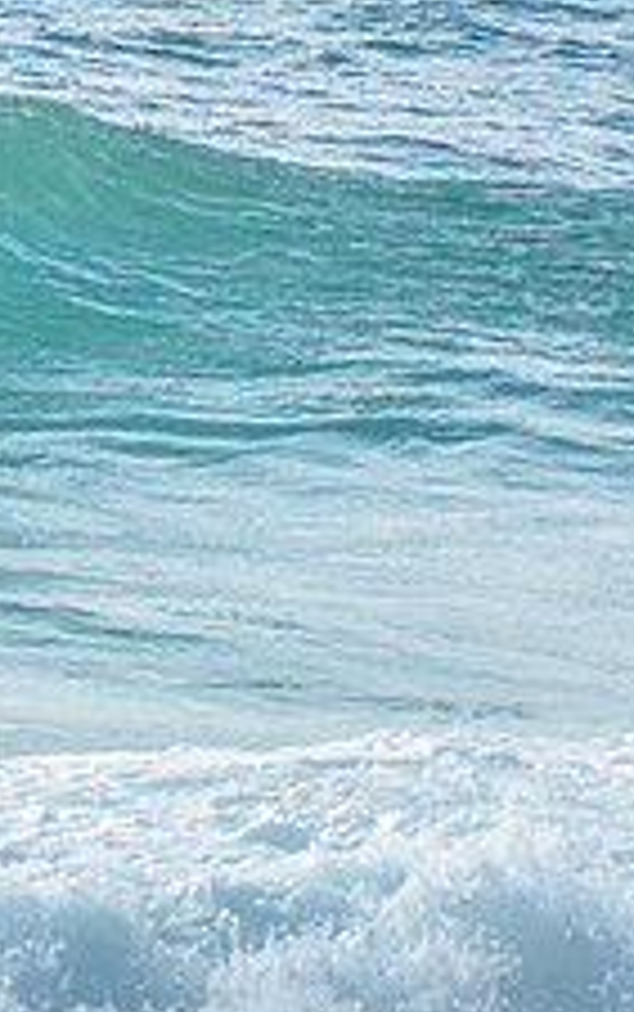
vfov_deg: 1.6
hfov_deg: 1.0
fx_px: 35512
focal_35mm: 1287
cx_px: -843
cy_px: 256
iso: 200
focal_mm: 400
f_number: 7.1
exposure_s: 1/1600
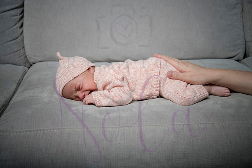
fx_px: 406
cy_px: 84
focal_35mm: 58
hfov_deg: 34.5
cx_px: 126
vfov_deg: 23.4
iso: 800
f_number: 5.6
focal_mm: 58
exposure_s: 1/200
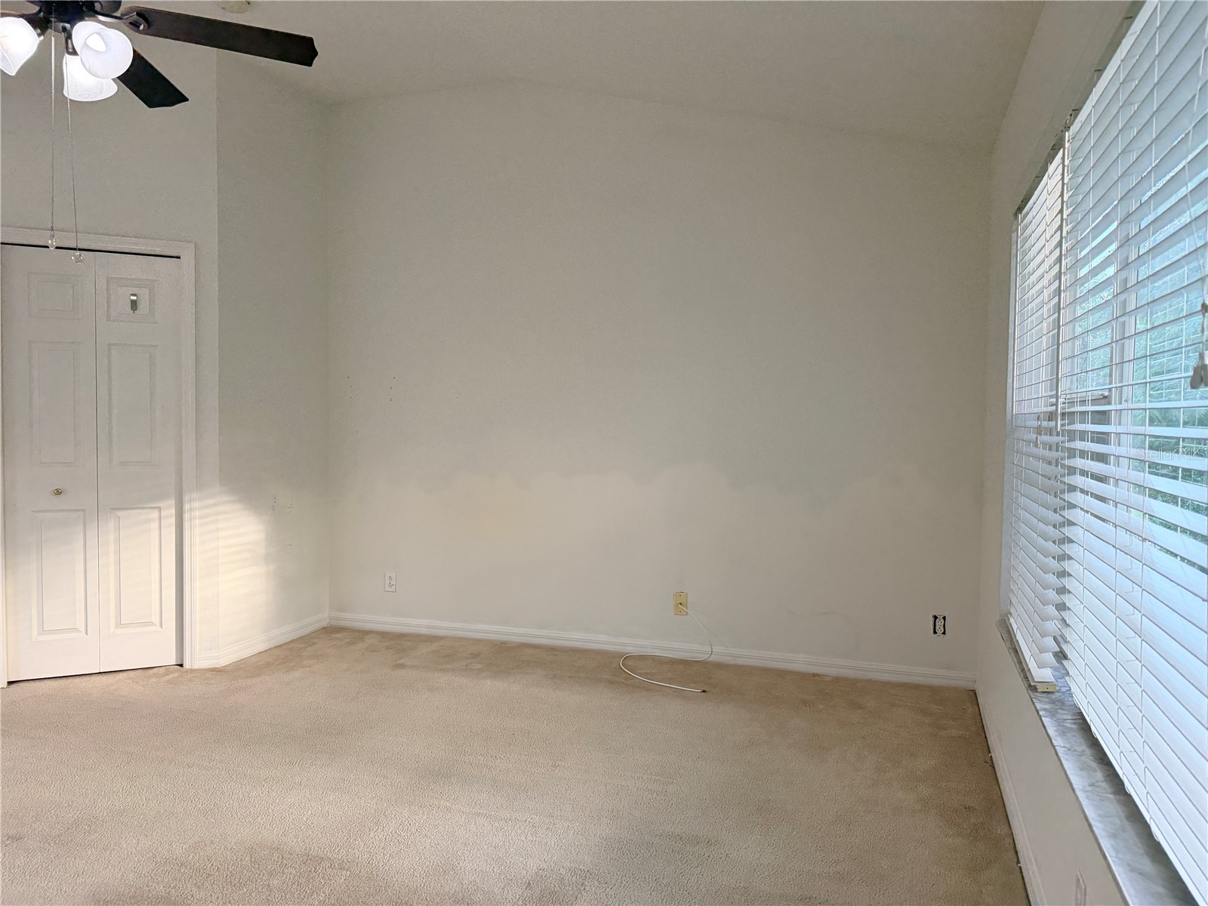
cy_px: 453
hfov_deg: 71.6
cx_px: 604
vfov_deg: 56.8
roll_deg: -0.3
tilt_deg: -0.4
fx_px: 838
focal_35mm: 24
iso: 400
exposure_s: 1/120
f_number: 1.78
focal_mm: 6.76
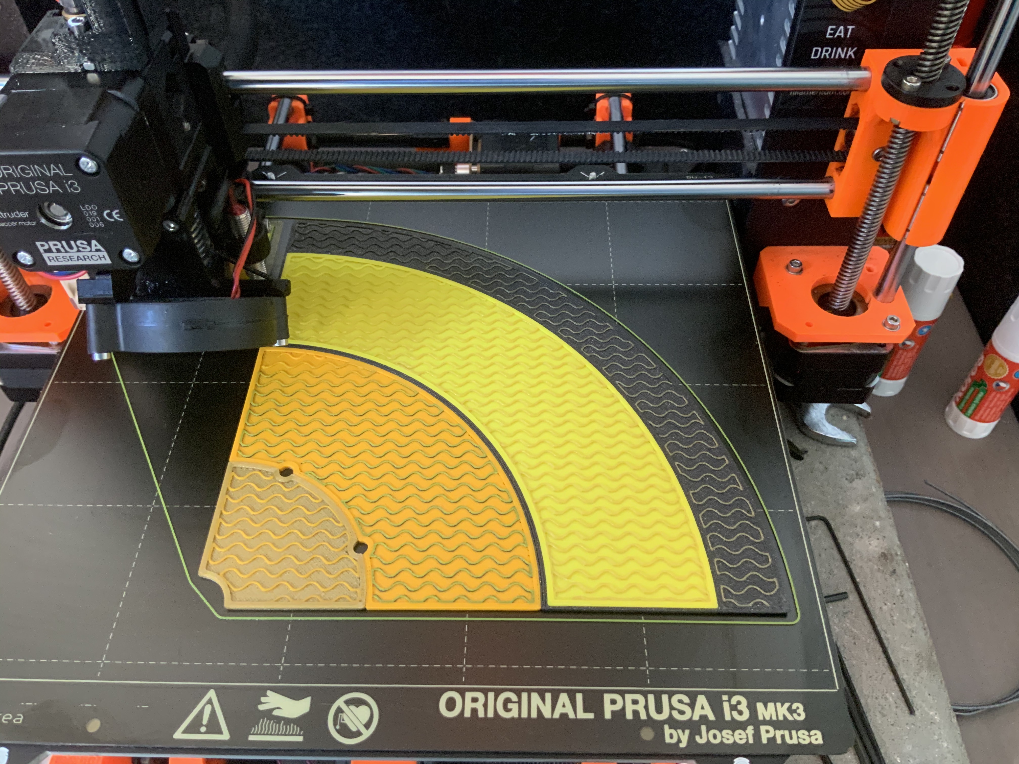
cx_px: 510
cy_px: 382
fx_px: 854
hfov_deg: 61.7
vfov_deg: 48.2
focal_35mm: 29
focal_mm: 3
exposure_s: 1/60
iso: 250
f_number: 1.8
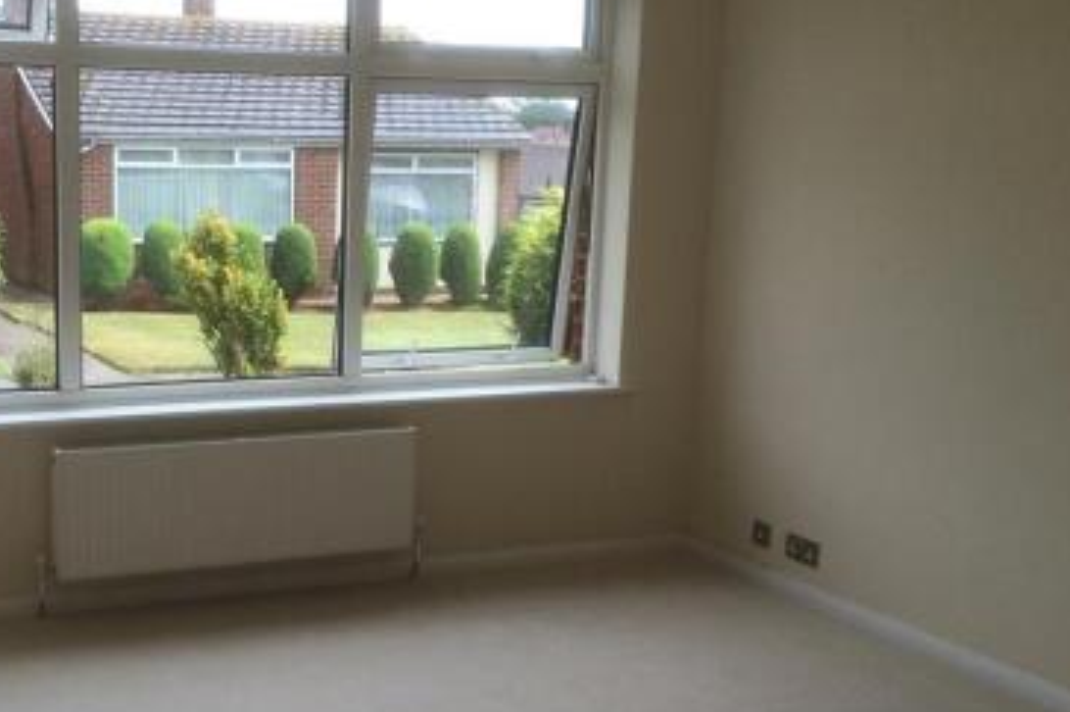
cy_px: 405
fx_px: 1485
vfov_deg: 26.9
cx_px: 301
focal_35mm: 50
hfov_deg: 38.8
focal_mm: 4.12
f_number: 2.2
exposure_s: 1/612
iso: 32
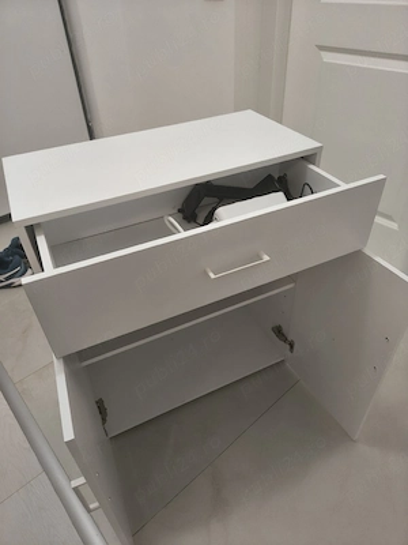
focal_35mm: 24
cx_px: 204
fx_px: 377
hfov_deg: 56.8
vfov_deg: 71.6
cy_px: 272
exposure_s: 1/50.3
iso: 808
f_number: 1.8
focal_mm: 5.56
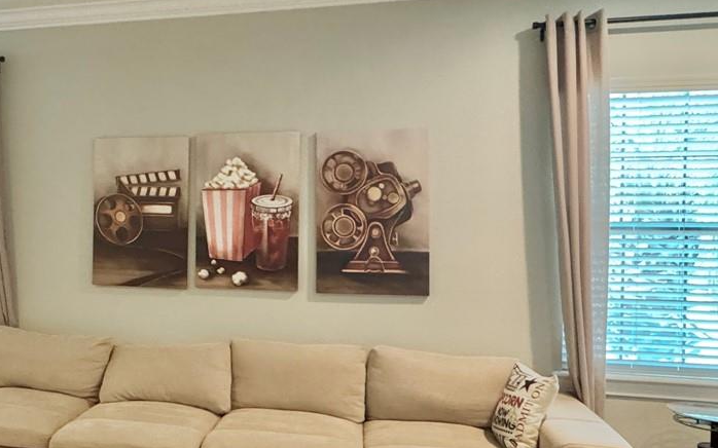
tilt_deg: -2.6
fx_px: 665
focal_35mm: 34
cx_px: 191
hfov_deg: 54.4
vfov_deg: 37.2
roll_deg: -0.6
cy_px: 245
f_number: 2.2
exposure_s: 1/60
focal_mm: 2.22
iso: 640
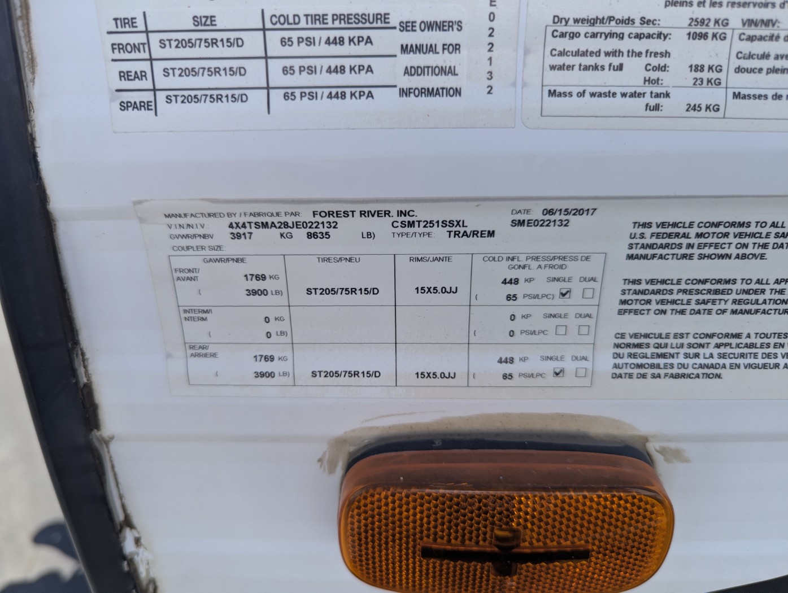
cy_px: 296
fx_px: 547
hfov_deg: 71.5
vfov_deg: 56.9
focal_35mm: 24
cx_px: 394
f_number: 1.85
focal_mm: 6.81
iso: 60
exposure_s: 1/967
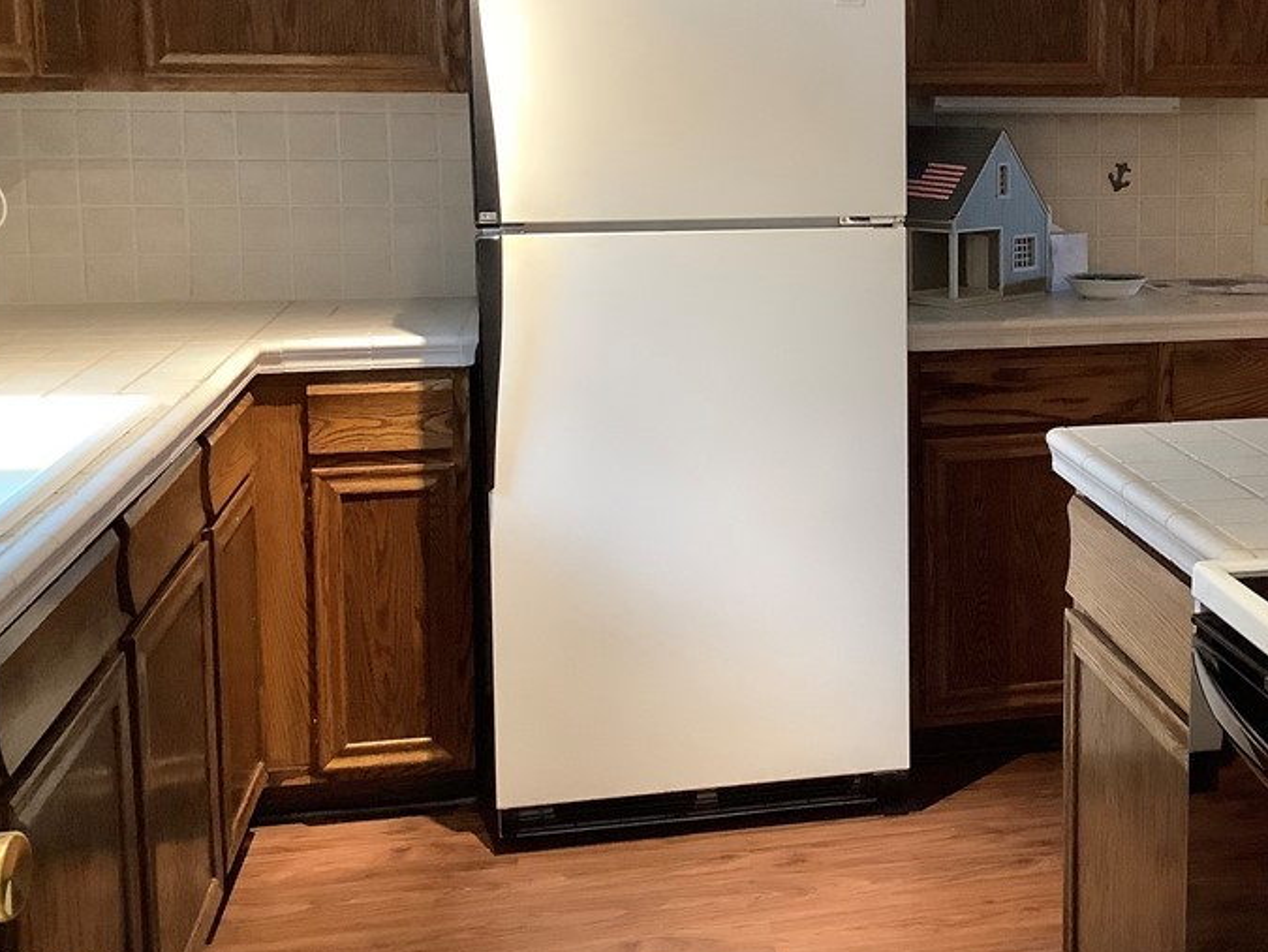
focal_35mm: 47
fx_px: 1723
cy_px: 285
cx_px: 939
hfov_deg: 39.4
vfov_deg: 30.6
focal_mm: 3.3
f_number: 2.4
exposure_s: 1/60
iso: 320
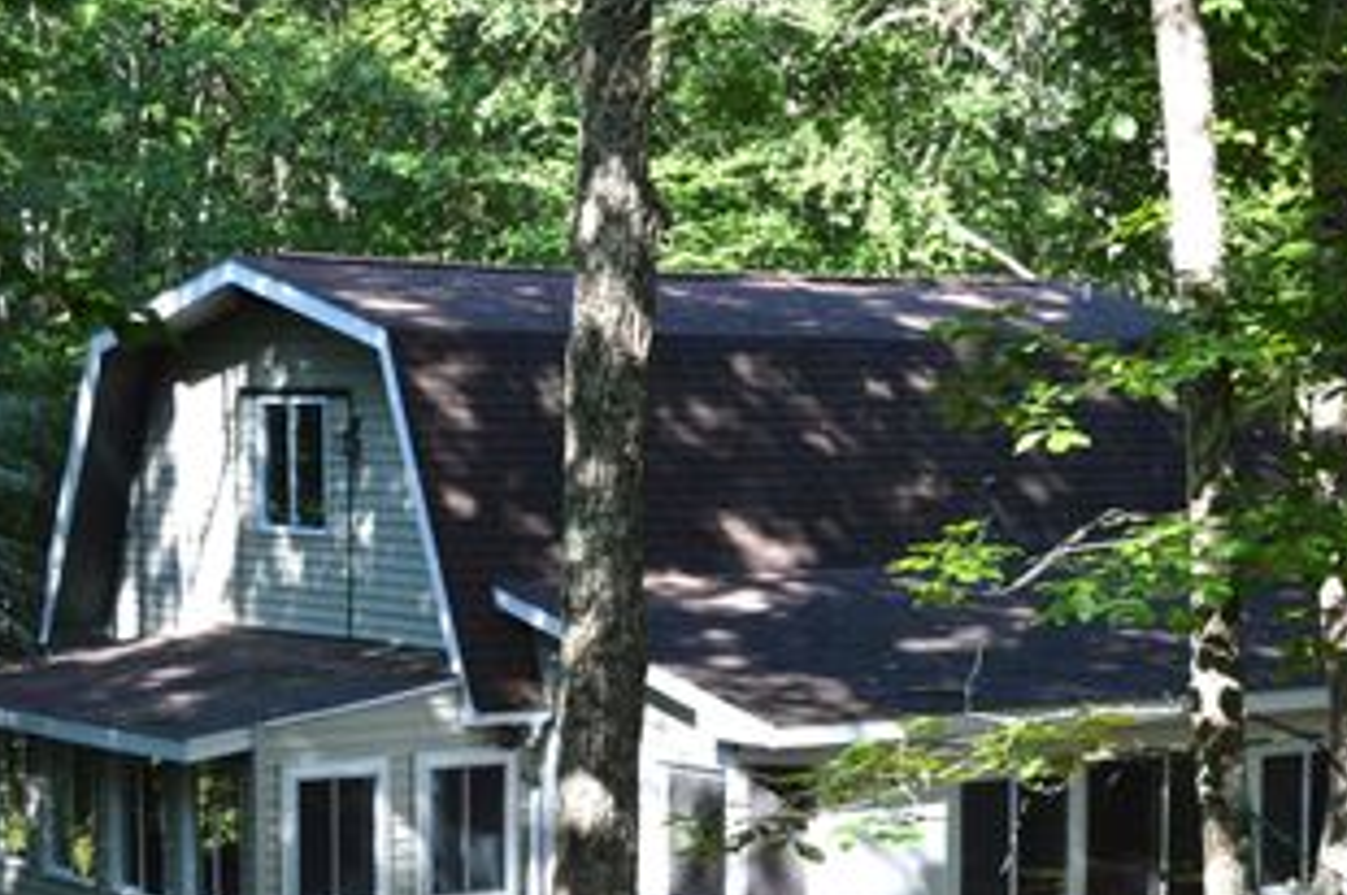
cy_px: 699
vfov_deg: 16.1
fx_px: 3140
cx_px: 691
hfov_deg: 24.2
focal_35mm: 84
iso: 160
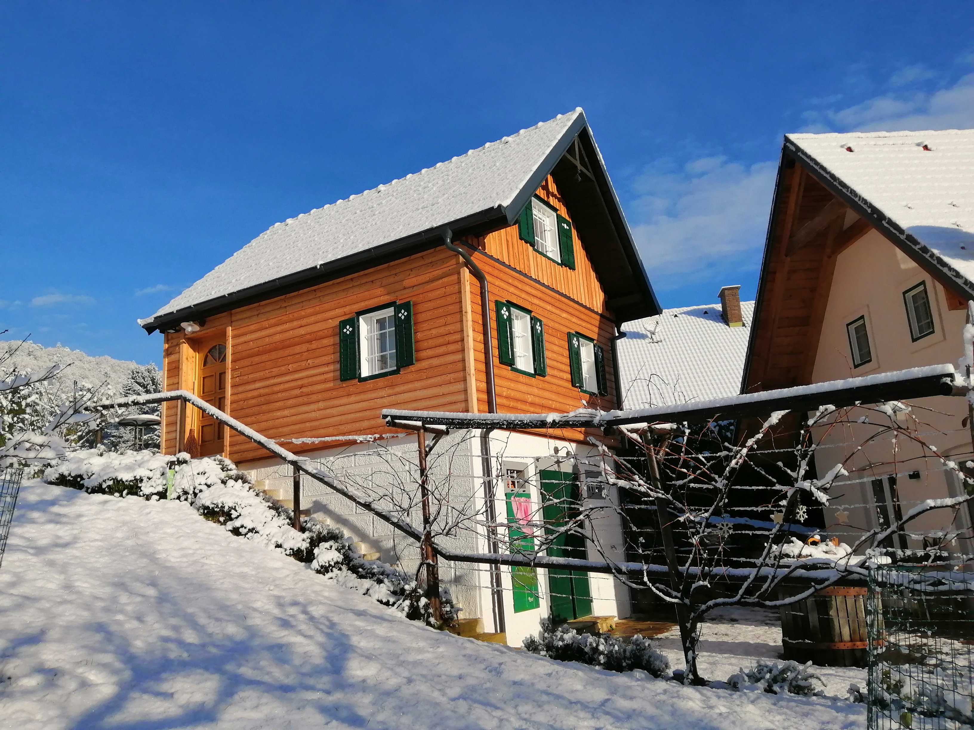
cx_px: 487
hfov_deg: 67.3
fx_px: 732
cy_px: 365
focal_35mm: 26
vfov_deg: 53.1
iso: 50
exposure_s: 1/3676
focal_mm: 3.6
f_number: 1.8
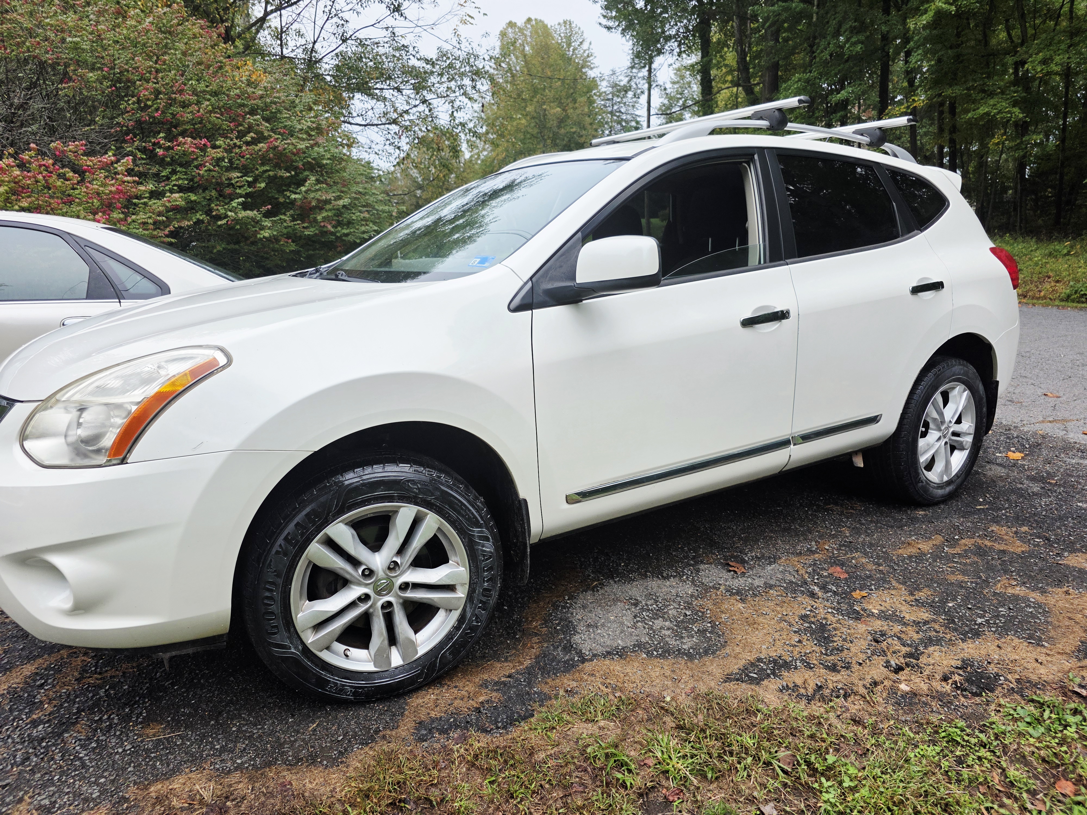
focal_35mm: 23
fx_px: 722
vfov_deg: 58.9
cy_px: 408
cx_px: 544
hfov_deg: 73.9
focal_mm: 6.3
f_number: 1.7
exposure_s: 1/182
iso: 64
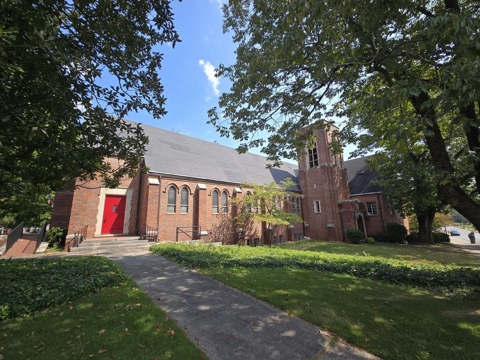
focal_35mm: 13
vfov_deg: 89.9
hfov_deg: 106.2
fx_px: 180
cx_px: 240
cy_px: 180
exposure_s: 1/909
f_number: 2.2
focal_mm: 2.2
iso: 50
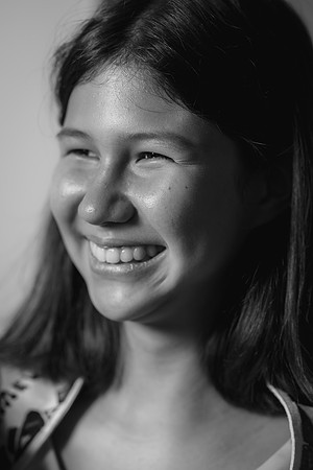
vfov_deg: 15.2
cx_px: 156
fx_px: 1760
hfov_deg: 10.2
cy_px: 235
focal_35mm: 135
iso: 250
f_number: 2.8
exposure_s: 1/250
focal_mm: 135
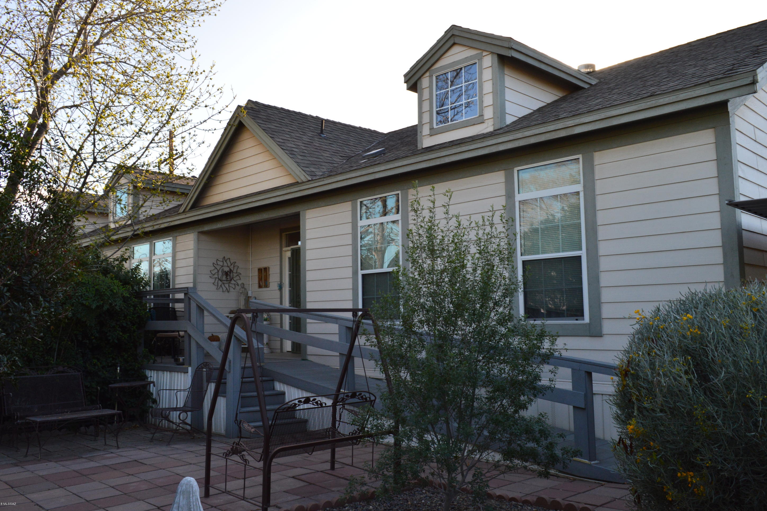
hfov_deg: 65.5
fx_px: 597
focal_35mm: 28
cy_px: 256
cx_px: 389
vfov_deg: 46.4
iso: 400
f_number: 10
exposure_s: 1/200
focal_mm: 18
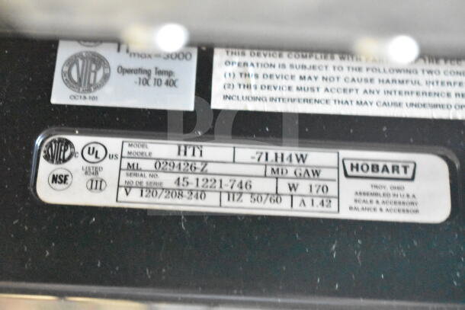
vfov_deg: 18.9
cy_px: 155
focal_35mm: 72
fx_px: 930
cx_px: 232
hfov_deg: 28.1
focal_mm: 48
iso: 25600
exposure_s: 1/40
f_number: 5.3
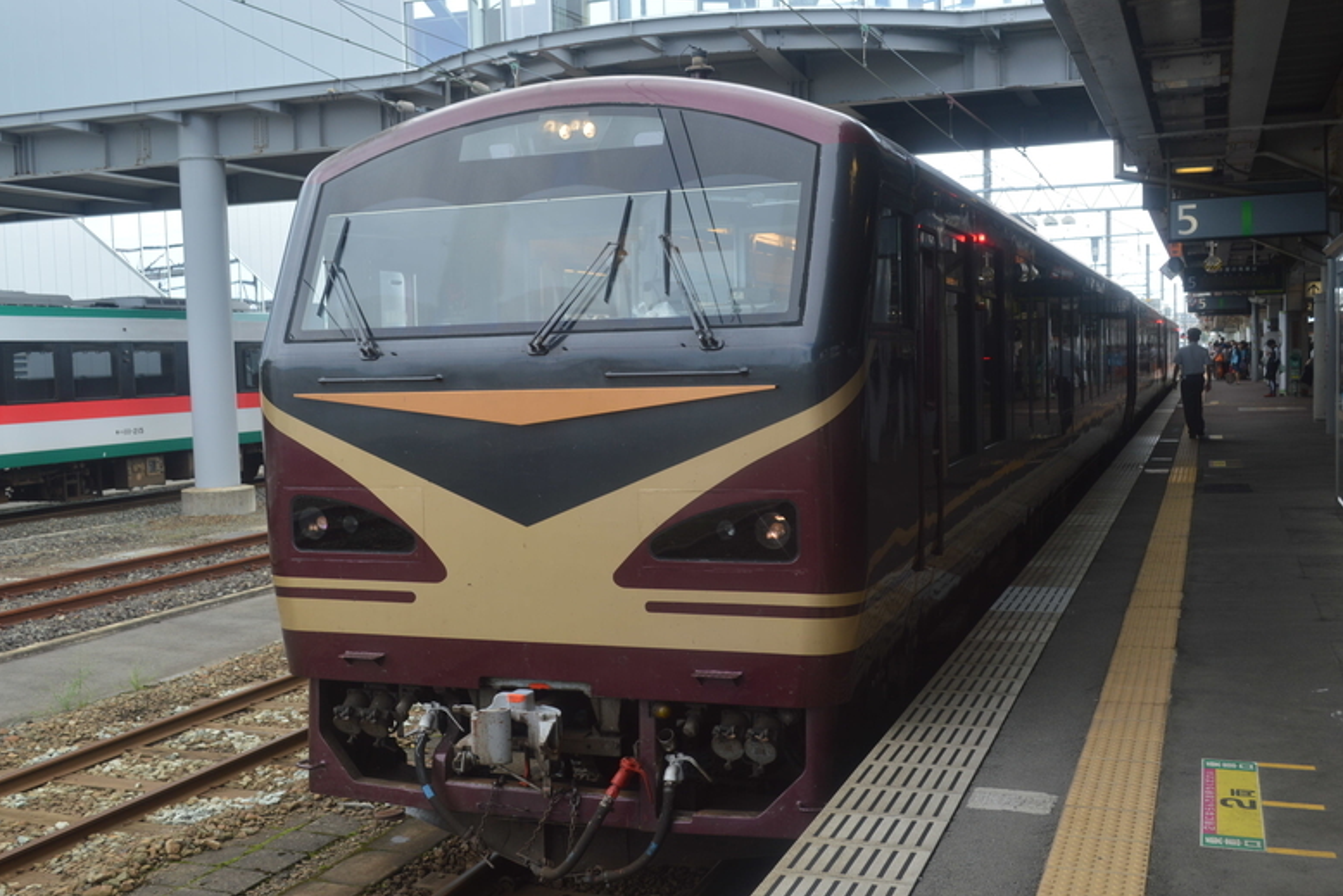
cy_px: 456
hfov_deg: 51.9
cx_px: 680
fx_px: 1380
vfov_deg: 36.0
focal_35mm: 37
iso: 125
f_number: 5.6
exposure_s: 1/125
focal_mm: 24
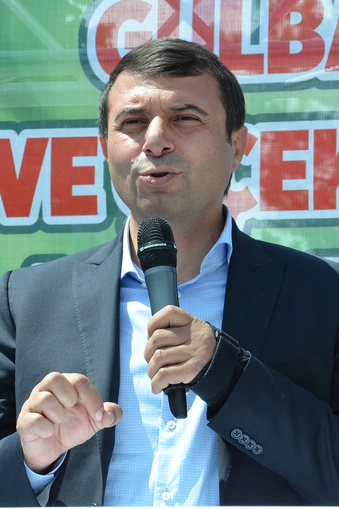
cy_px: 254
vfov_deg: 10.1
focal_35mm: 204
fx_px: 2884
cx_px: 198
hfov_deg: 6.7
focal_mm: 90
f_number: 14
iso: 1600
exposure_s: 1/800
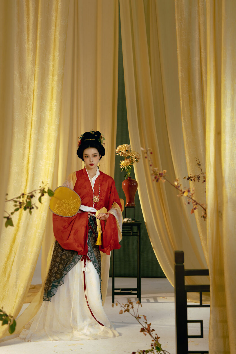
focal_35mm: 70
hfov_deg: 19.5
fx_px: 688
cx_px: 118
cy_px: 177
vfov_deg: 28.8
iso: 400
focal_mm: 70
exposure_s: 1/200
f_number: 2.8
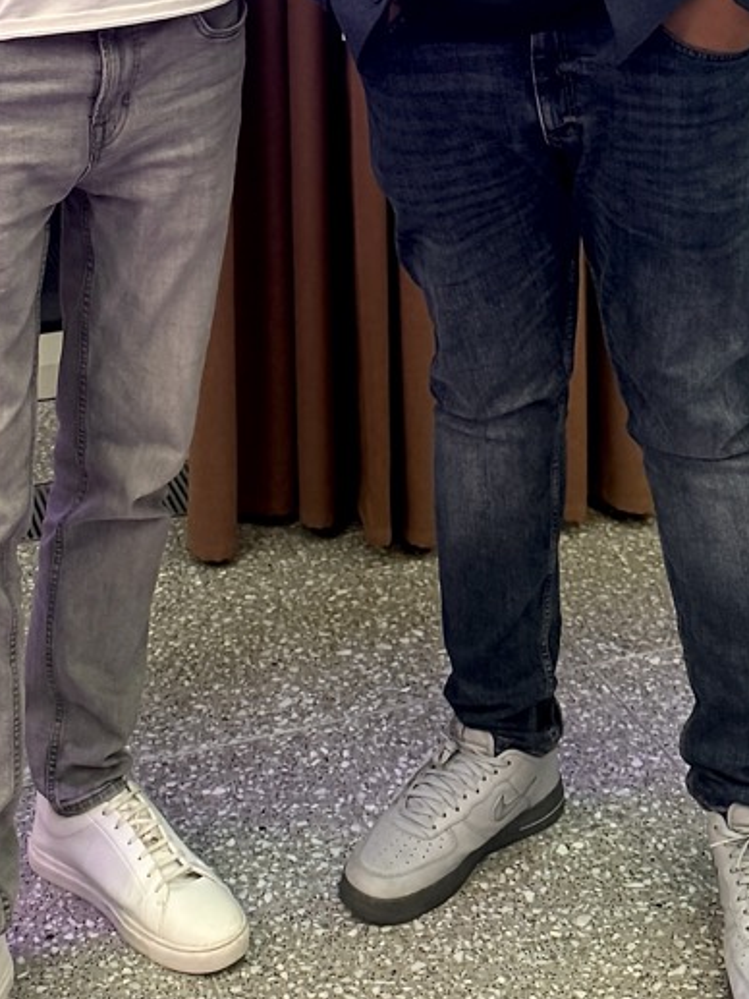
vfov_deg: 25.8
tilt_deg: -2.2
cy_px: -274
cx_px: 359
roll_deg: +0.4
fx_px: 1874
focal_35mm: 65
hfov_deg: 22.6
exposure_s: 1/60
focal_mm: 6.76
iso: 250
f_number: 1.78
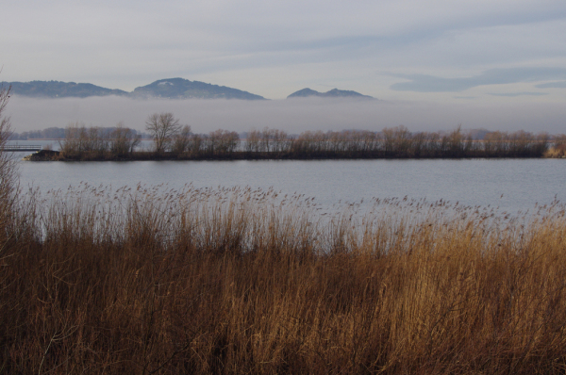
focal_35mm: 45
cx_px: 283
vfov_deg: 29.8
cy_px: 188
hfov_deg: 43.7
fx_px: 706
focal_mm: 30
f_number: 8
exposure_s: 1/1000
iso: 800
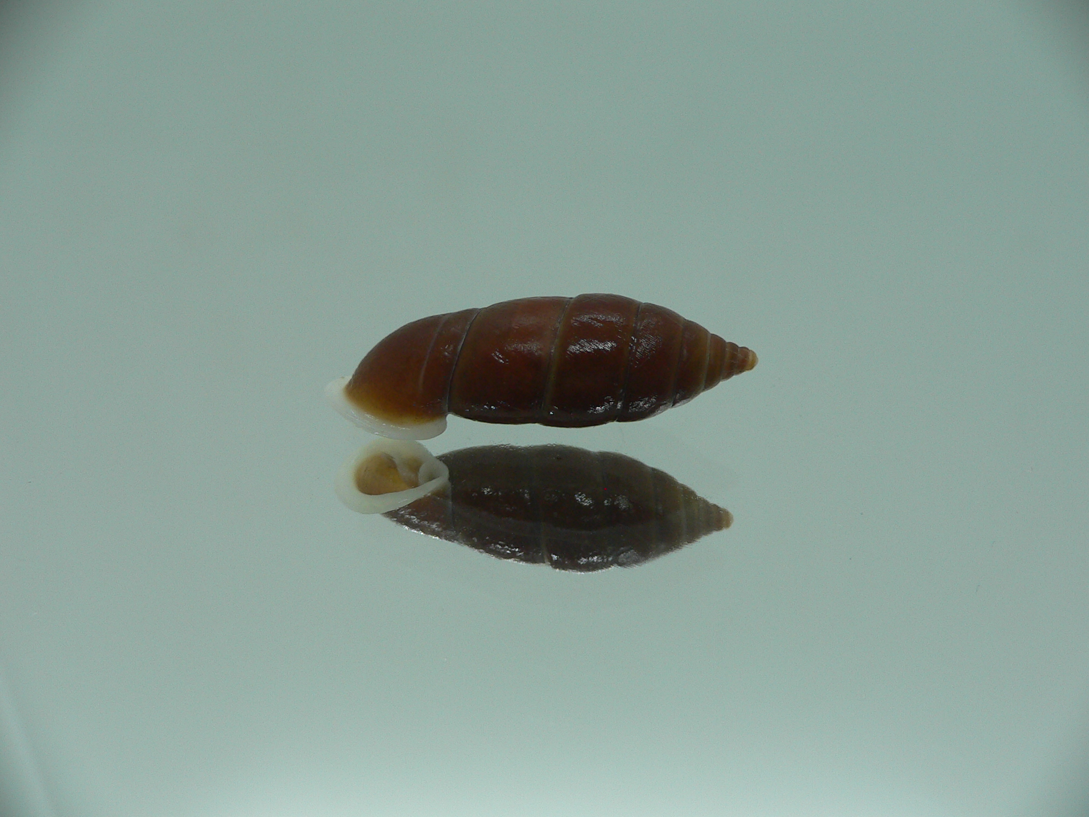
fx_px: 1101
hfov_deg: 52.6
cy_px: 408
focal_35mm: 35
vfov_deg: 40.7
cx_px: 544
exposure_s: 1/60
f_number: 2.8
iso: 80
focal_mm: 4.6
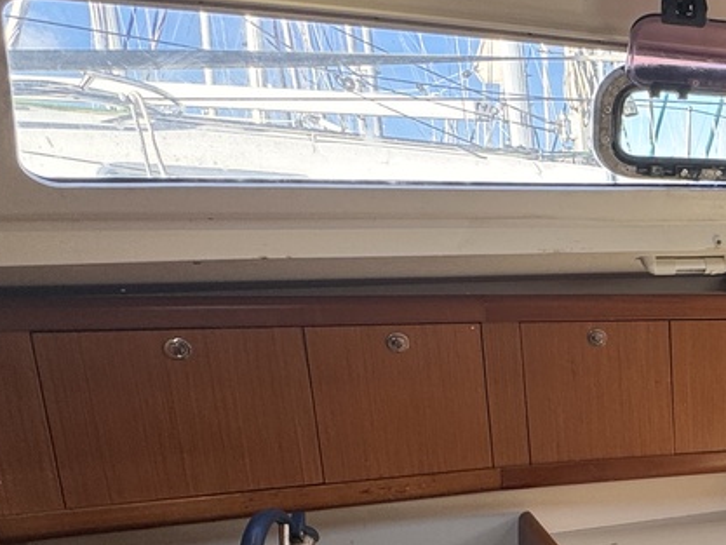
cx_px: 865
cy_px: 475
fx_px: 902
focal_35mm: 43
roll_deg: +0.6
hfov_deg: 35.0
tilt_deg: -10.6
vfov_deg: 32.2
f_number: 2.2
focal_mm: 2.22
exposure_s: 1/99
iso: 50
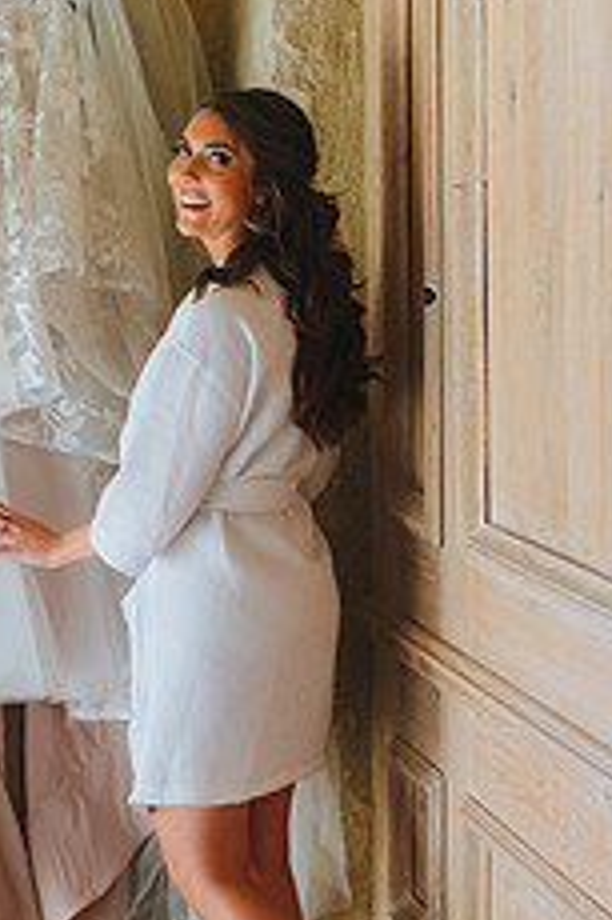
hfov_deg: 13.8
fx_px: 2503
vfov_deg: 20.8
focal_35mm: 98
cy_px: 364
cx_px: 66
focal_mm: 50
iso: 1250
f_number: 2.8
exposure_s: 1/1000
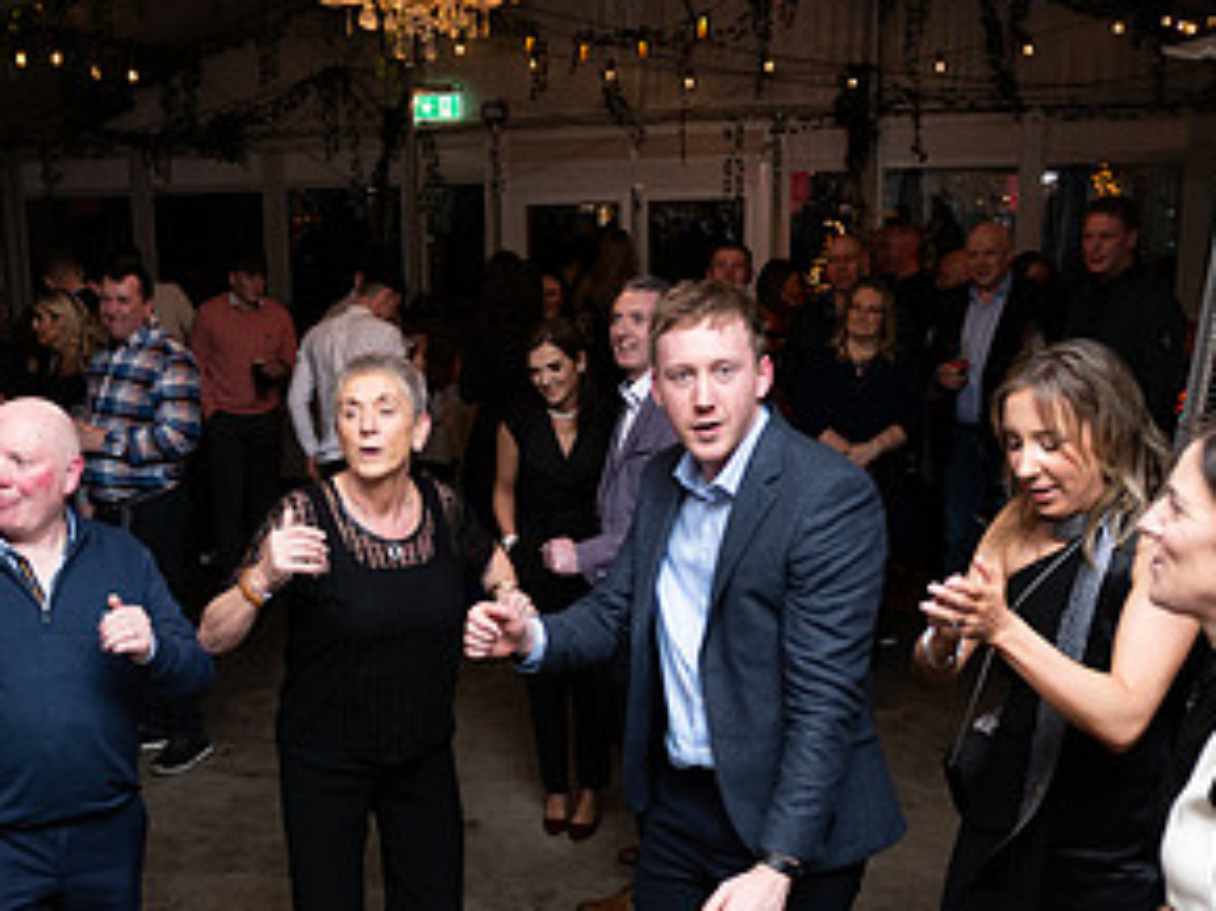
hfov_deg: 40.8
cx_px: 414
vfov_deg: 31.1
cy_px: 646
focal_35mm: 46
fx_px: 1615
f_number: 3.5
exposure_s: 1/160
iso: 800
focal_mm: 24
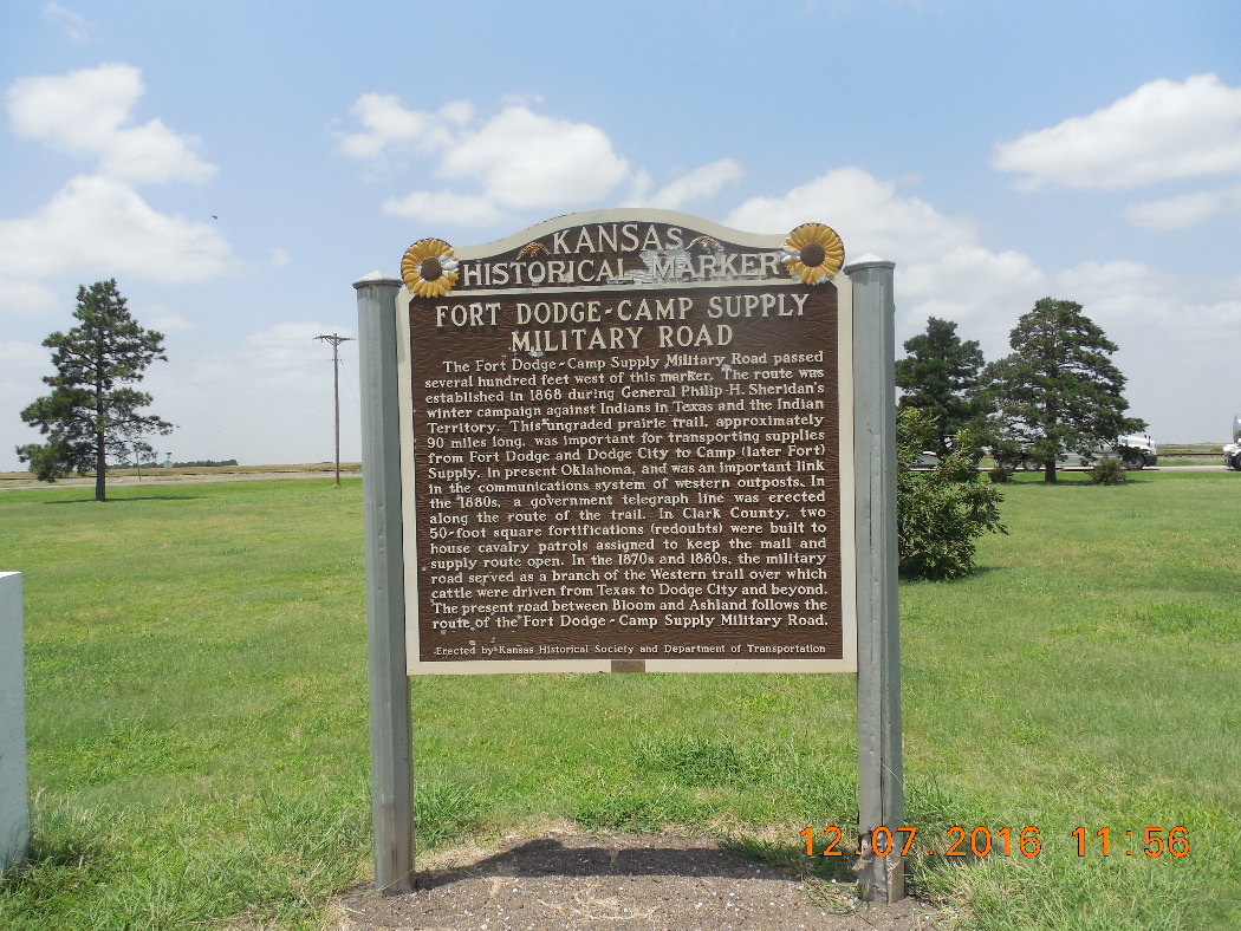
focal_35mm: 25
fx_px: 896
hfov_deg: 69.4
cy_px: 466
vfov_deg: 54.9
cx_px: 620
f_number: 3.3
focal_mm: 4.5
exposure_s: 1/1250
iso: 125
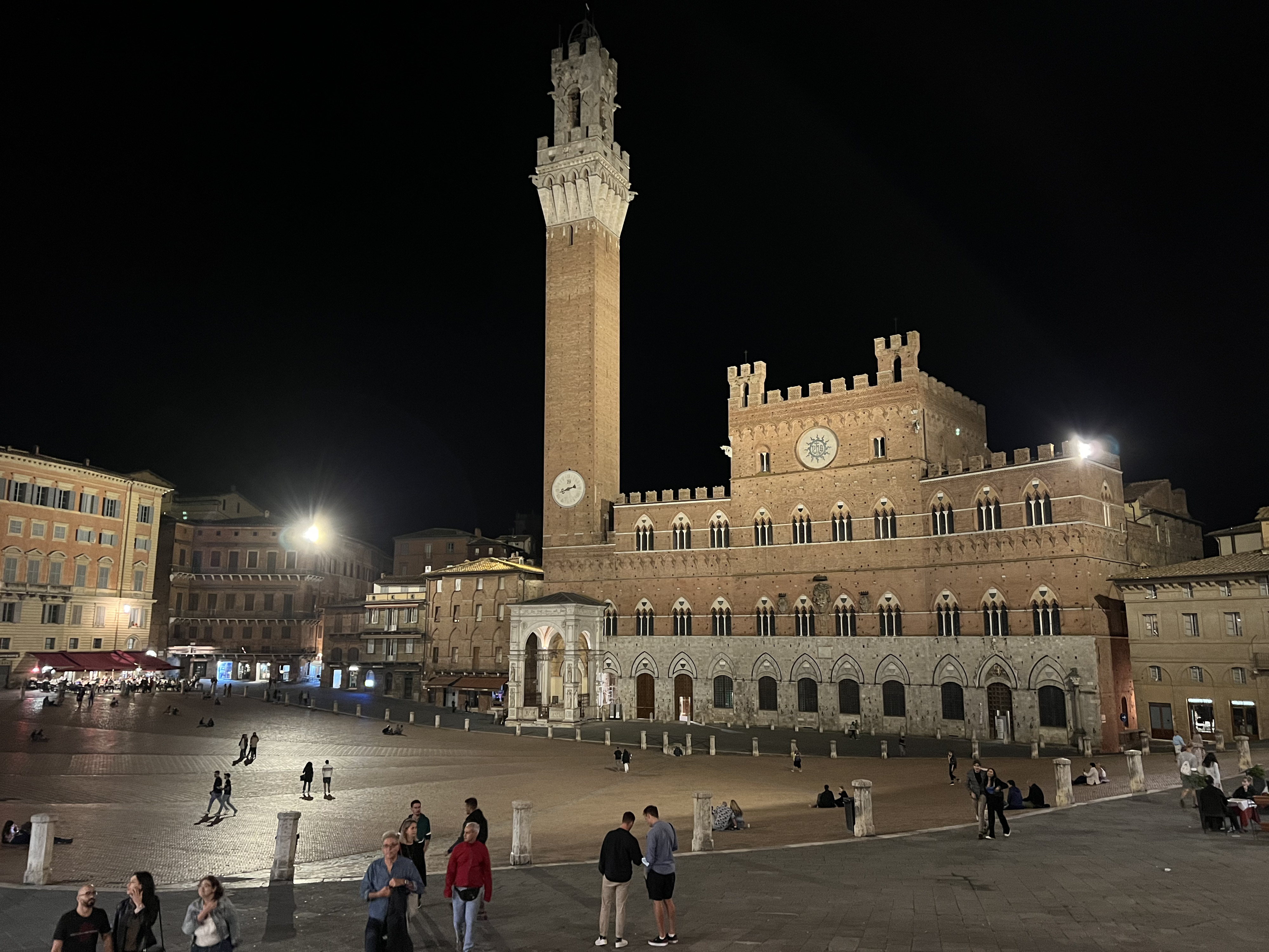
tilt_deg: +9.5
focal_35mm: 26
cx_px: 634
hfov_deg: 67.3
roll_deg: -0.3
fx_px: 953
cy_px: 476
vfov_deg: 53.1
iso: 640
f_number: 1.5
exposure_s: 1/25
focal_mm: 5.7
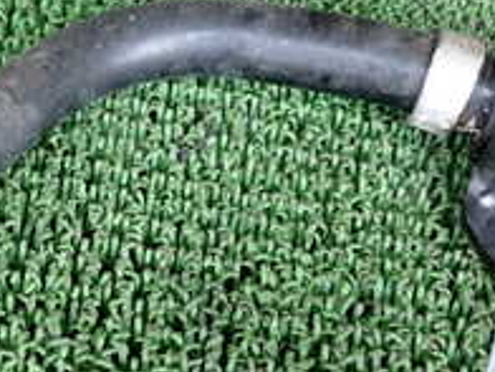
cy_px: 334
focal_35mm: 92
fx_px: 1316
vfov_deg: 15.9
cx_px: 15
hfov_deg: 20.7
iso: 200
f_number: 2.3
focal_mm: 5.4
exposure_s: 1/80
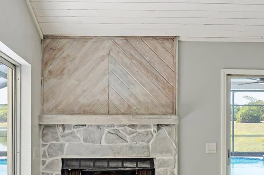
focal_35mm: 41
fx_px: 302
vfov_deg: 31.8
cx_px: 106
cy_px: 130
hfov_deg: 46.9
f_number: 9
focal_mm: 11
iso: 250
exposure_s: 1/1000
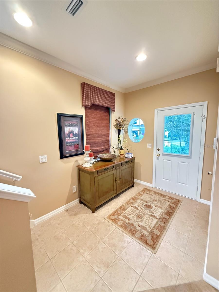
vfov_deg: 102.1
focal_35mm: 14
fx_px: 118
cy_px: 146
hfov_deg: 85.7
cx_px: 110
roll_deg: +0.6
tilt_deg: -6.5
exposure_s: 1/30
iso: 2000
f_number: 2.2
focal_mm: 2.22
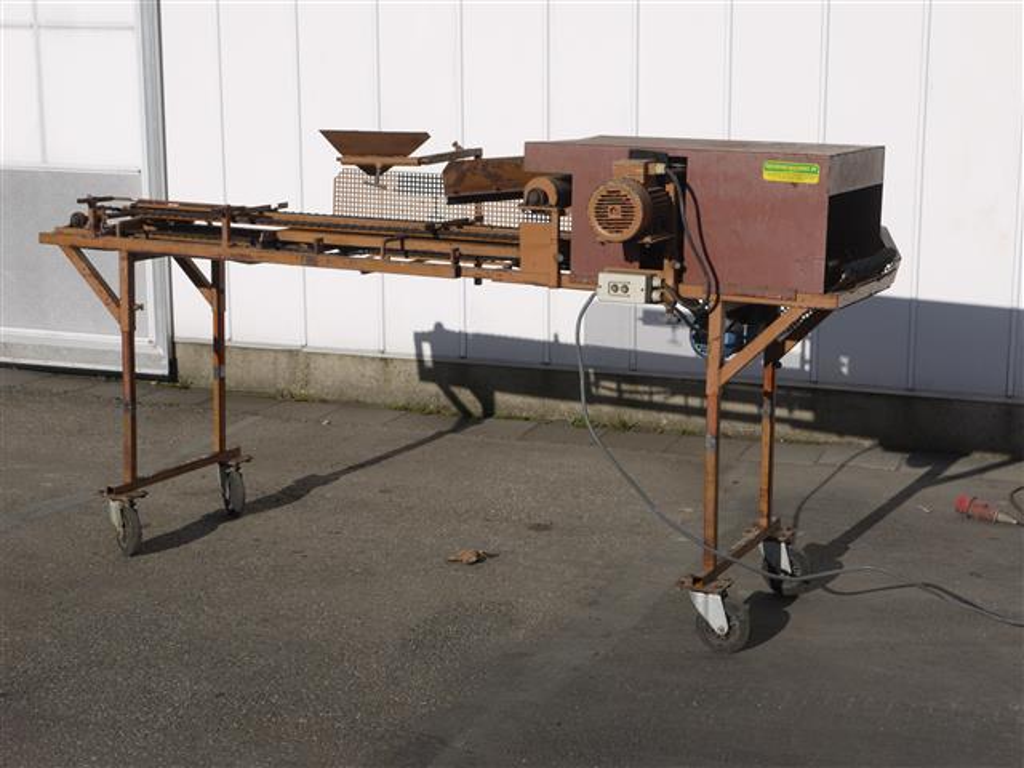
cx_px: 512
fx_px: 1834
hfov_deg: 31.2
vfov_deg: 23.7
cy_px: 384
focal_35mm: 62
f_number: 10
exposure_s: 1/400
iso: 100
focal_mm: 31
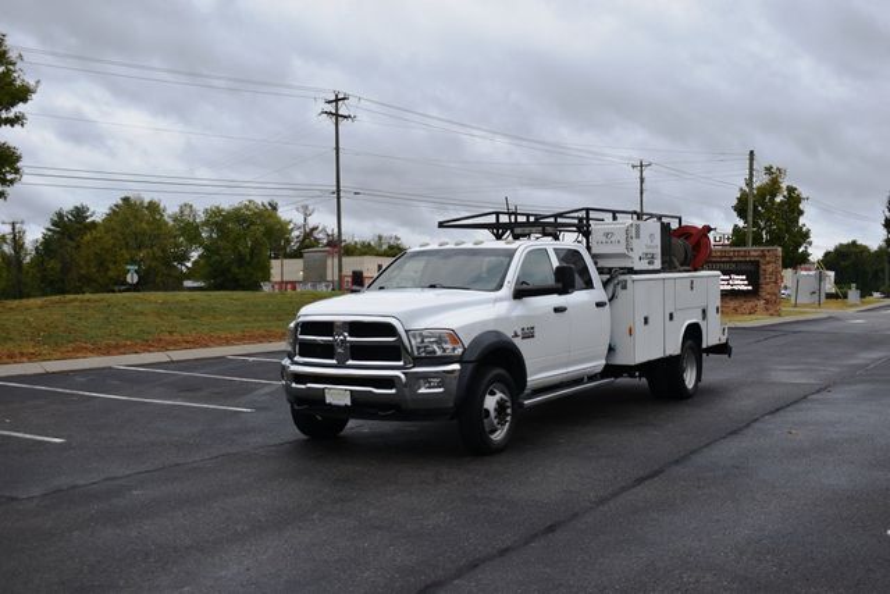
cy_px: 297
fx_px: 1001
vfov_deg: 33.0
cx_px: 445
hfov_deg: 47.9
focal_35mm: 40
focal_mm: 27
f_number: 5.6
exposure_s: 1/250
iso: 200
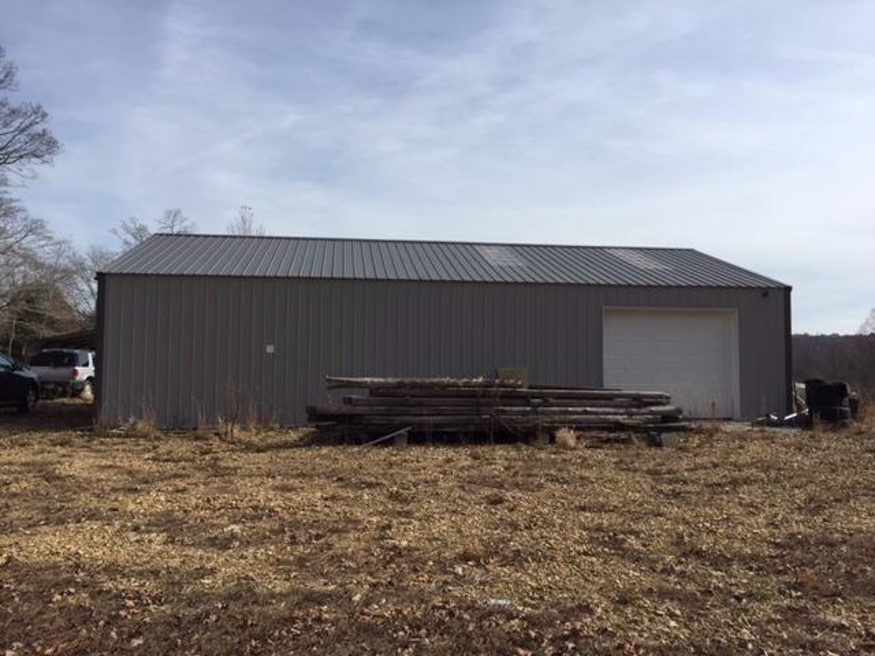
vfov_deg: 48.2
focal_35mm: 29
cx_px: 438
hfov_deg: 61.7
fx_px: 733
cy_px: 328
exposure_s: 1/2326
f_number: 2.2
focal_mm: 4.15
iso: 32
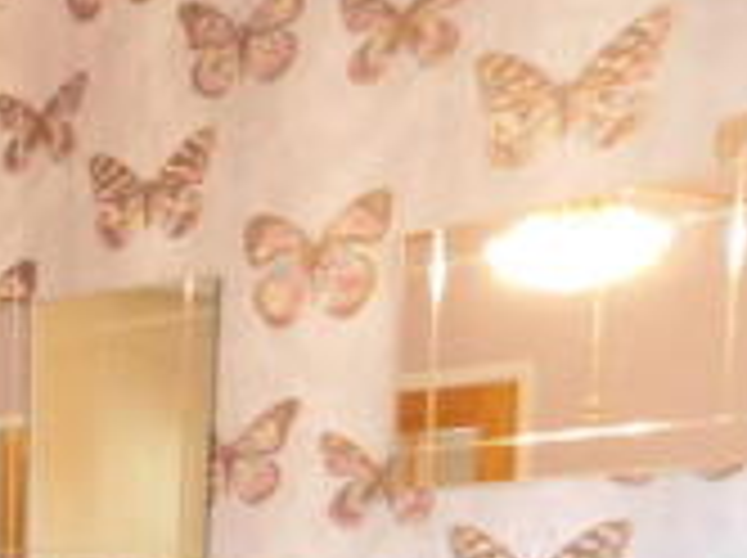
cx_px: -502
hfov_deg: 19.5
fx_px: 1745
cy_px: 853
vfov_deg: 16.5
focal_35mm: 81
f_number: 3
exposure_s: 1/25
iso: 400
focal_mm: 4
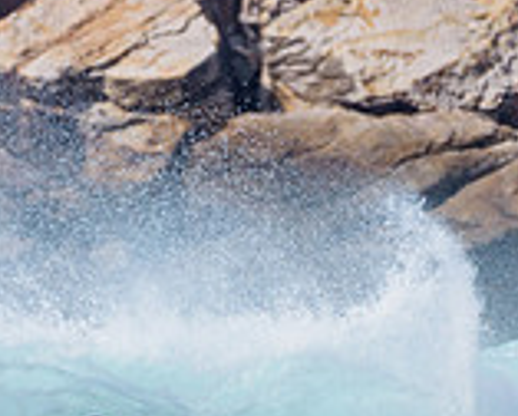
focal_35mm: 2126
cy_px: 458
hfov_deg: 0.9
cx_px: 107
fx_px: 32634
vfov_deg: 0.7
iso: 125
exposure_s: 1/2000
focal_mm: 500
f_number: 5.6
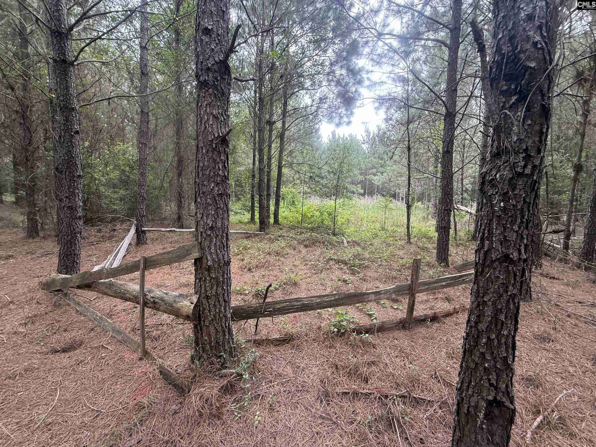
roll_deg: -2.1
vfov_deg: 85.7
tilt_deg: -6.3
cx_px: 298
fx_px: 241
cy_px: 224
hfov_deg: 102.1
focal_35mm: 14
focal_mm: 2.22
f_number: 2.2
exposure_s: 1/128
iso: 64
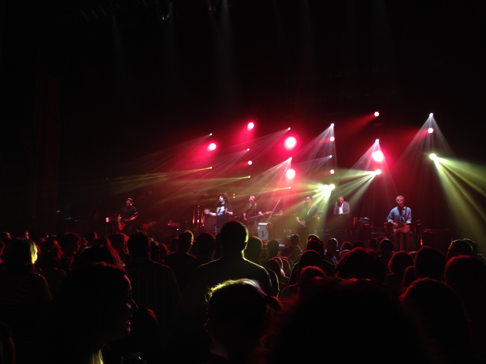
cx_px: 243
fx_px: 463
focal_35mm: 33
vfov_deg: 42.9
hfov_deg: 55.4
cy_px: 182
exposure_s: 1/40
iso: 64
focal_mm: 4.12
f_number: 2.4
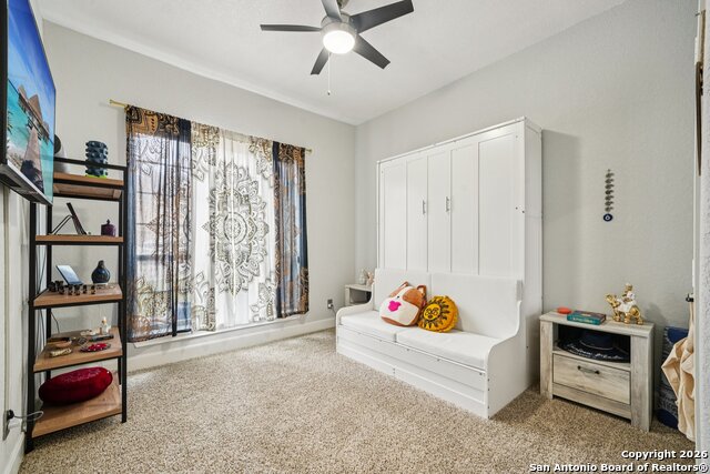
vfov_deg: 77.4
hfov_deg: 100.4
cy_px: 237
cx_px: 355
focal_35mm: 15
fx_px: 296
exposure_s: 1/10
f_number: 9
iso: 800
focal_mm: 15
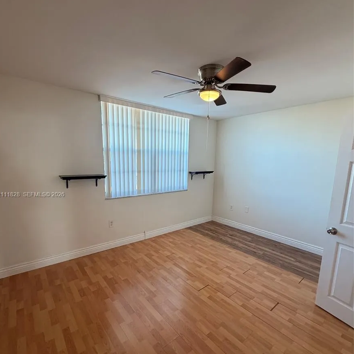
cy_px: 195
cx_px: 172
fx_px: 197
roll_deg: -1.3
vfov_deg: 83.7
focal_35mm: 17
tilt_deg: -11.2
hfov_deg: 83.9
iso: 200
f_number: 2.2
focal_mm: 2.22
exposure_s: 1/120
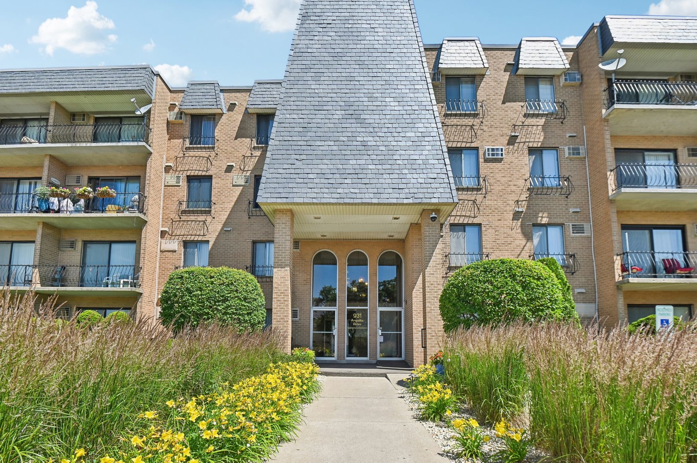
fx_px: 310
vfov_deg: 73.7
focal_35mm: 16
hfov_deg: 96.8
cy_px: 232
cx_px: 348
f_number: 11
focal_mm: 16
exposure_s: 1/400
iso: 400
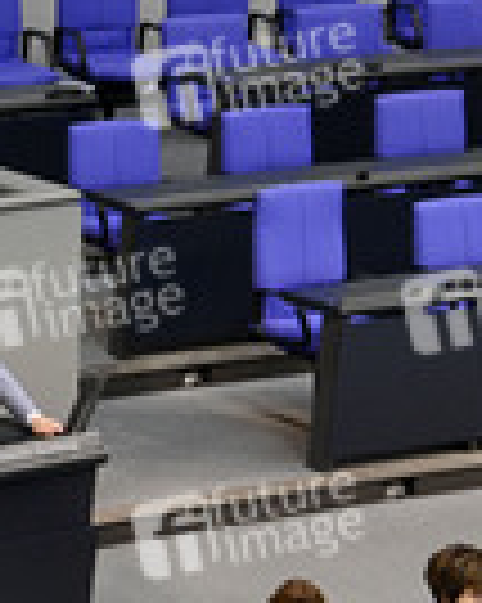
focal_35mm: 237
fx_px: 4231
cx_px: -322
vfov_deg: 8.2
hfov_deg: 6.4
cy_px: 414
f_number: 5.6
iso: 5000
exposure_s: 1/250
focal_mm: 75
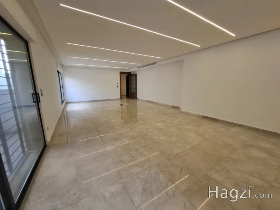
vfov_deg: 89.9
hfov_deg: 106.2
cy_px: 105
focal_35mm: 13
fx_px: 105
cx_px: 140
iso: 40
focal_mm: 1.74
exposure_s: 1/50
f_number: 2.2
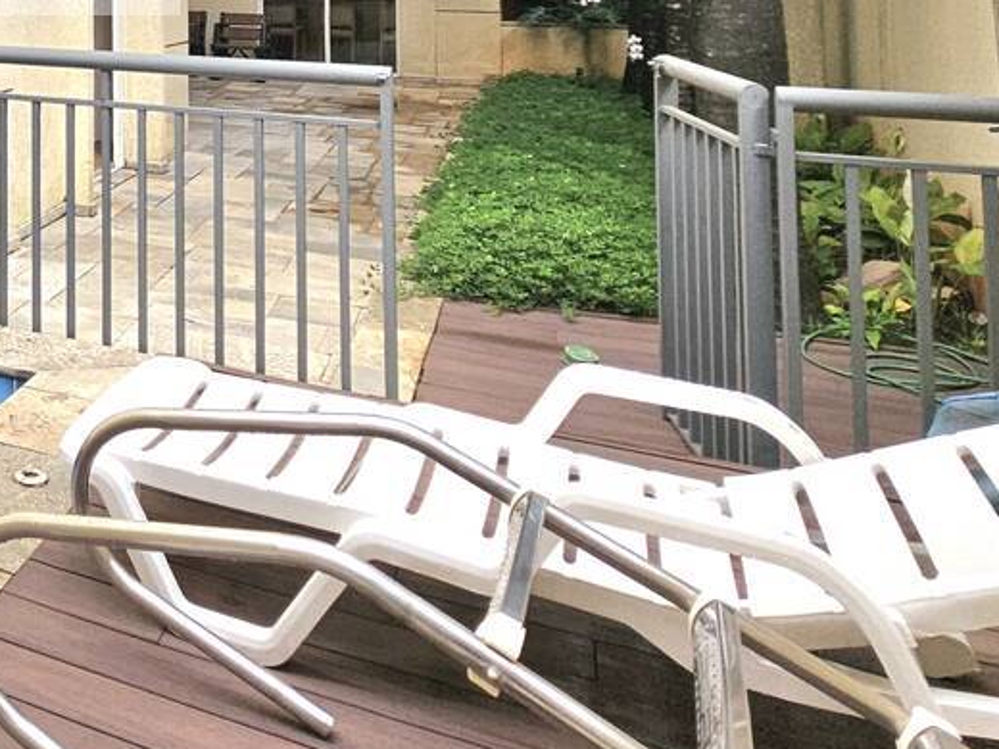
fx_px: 1039
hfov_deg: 39.2
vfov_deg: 33.8
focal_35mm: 36
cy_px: -100
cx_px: -165
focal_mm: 2.2
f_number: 2.2
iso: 50
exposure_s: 1/1000
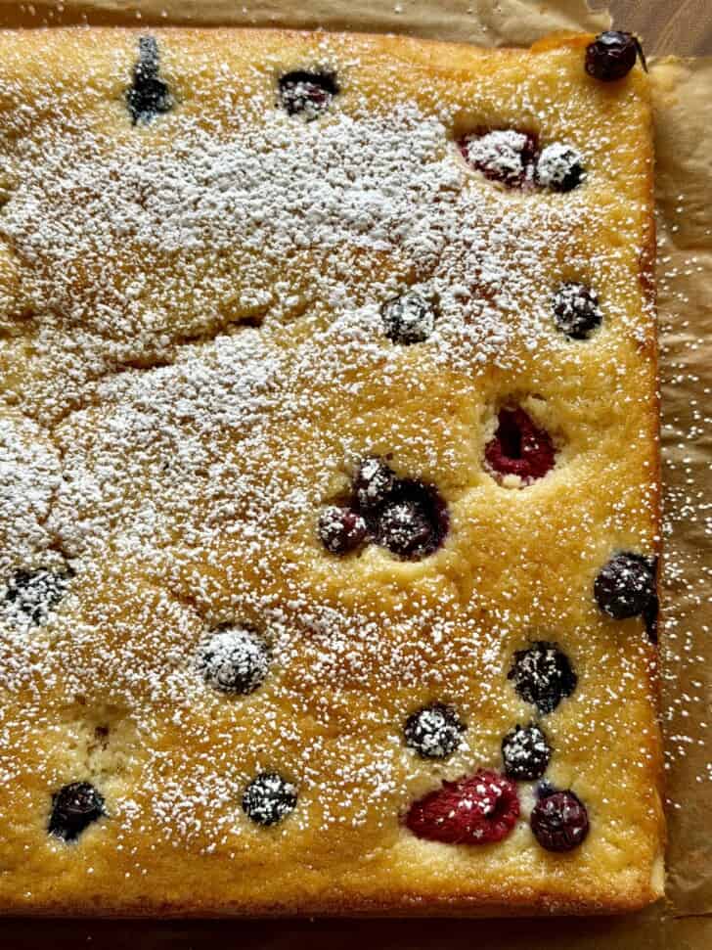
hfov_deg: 30.3
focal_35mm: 48
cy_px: 475
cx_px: 356
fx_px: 1317
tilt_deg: -82.0
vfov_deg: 39.7
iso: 64
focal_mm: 6.76
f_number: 1.78
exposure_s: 1/247
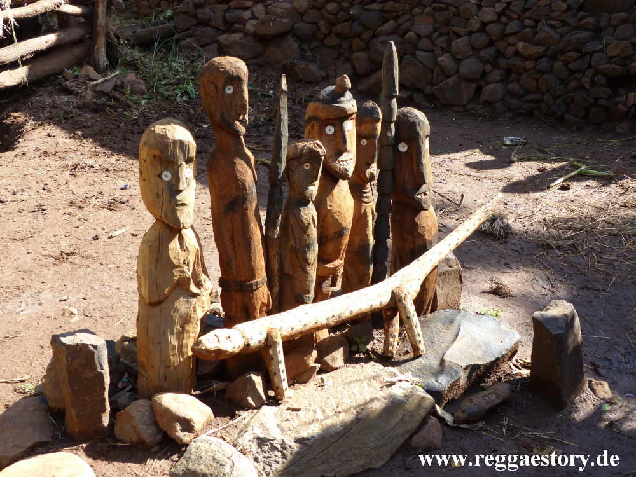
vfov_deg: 29.7
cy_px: 238
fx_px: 900
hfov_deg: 38.9
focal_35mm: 49
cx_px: 318
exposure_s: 1/160
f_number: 4
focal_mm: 8.7
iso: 100
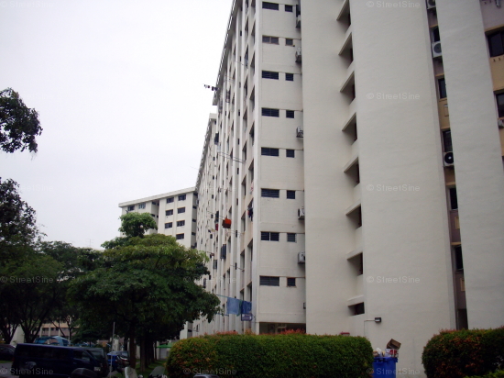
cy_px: 189
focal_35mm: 37
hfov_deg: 50.2
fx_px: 538
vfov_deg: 38.6
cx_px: 252
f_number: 5.6
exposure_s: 1/250
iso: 80
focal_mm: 6.2
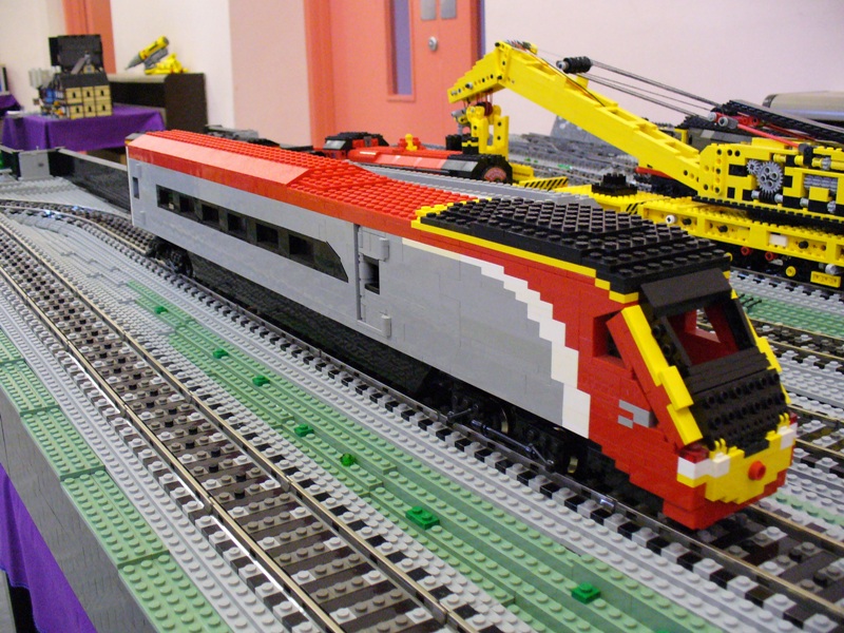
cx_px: 422
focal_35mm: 37
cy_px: 316
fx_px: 902
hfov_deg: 50.1
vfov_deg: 38.7
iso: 400
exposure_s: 1/30
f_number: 2.8
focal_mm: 6.1
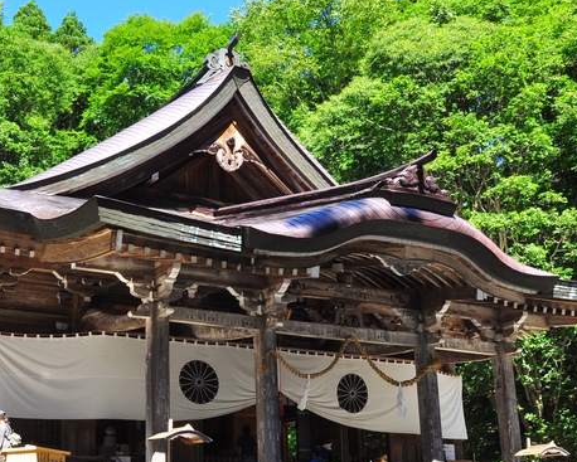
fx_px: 923
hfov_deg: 34.3
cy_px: 290
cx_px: 179
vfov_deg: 28.0
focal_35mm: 54
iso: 400
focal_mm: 22
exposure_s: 1/80
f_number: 13
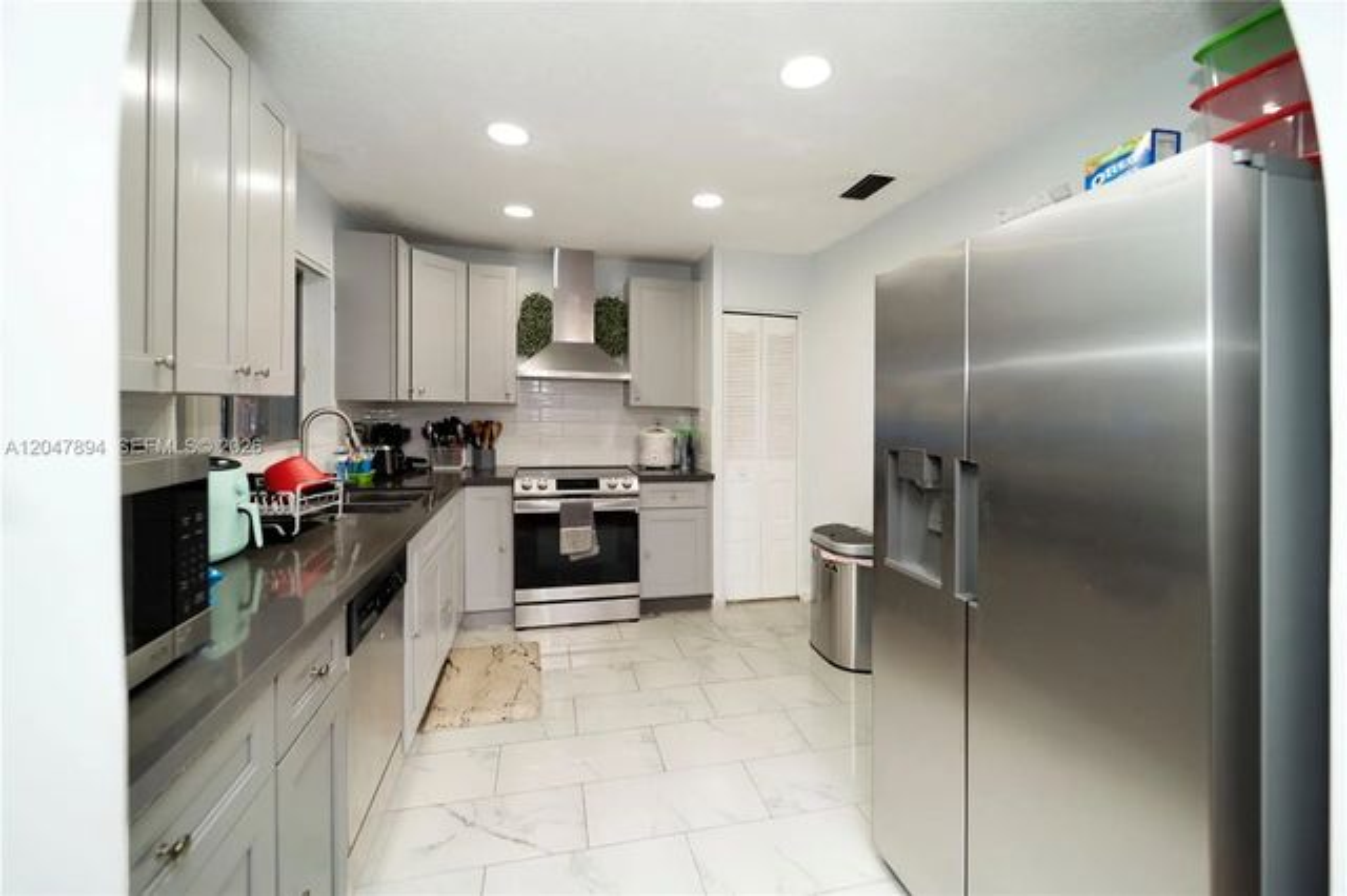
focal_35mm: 14
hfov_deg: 104.3
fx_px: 524
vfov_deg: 81.1
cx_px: 674
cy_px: 448
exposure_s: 1/125
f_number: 3.5
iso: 640
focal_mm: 14
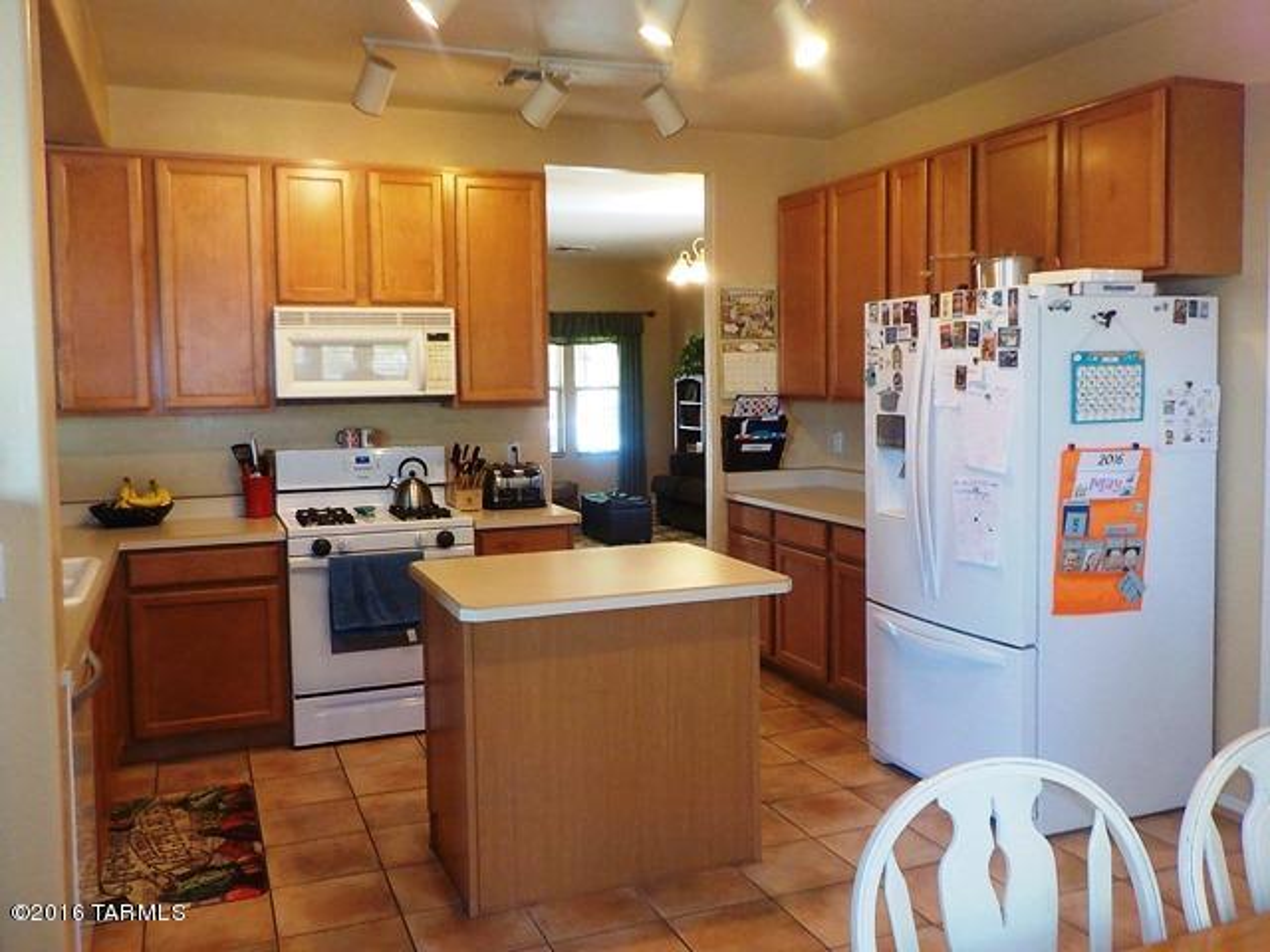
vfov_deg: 46.8
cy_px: 476
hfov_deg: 60.0
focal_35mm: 30
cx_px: 635
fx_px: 1101
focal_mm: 4.1
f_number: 3.3
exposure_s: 1/30
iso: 250
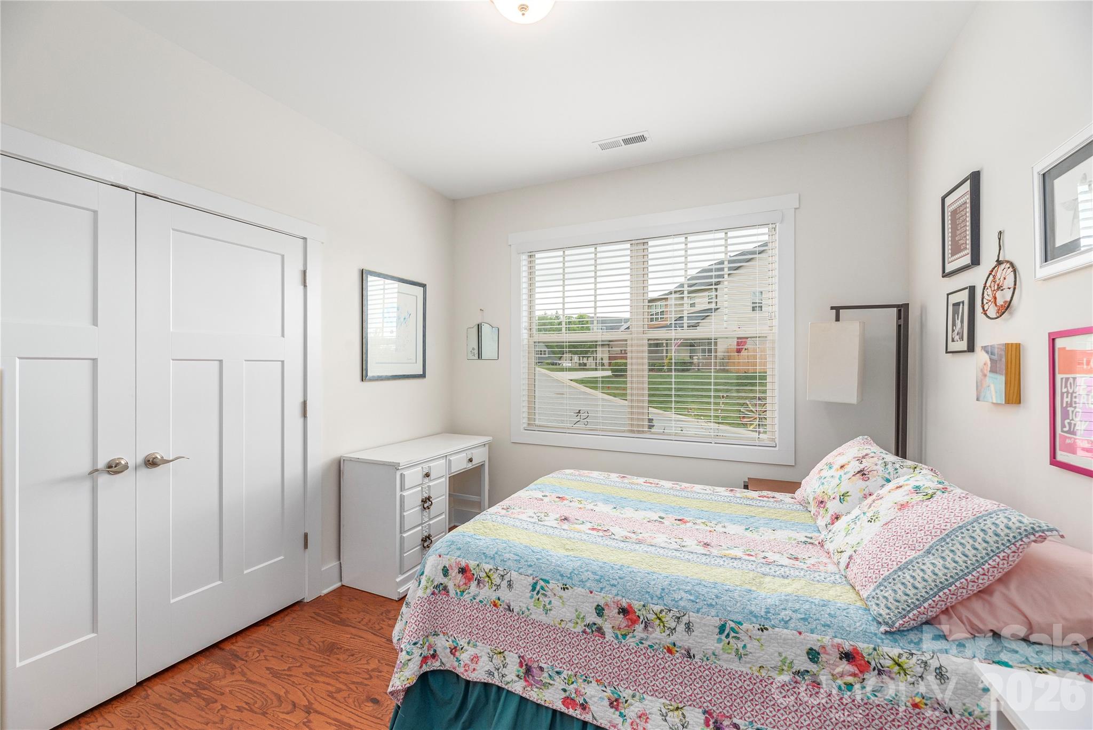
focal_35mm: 14
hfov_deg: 104.2
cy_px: 365
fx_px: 425
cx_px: 546
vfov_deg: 81.3
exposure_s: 1/200
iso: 320
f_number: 8
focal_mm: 14
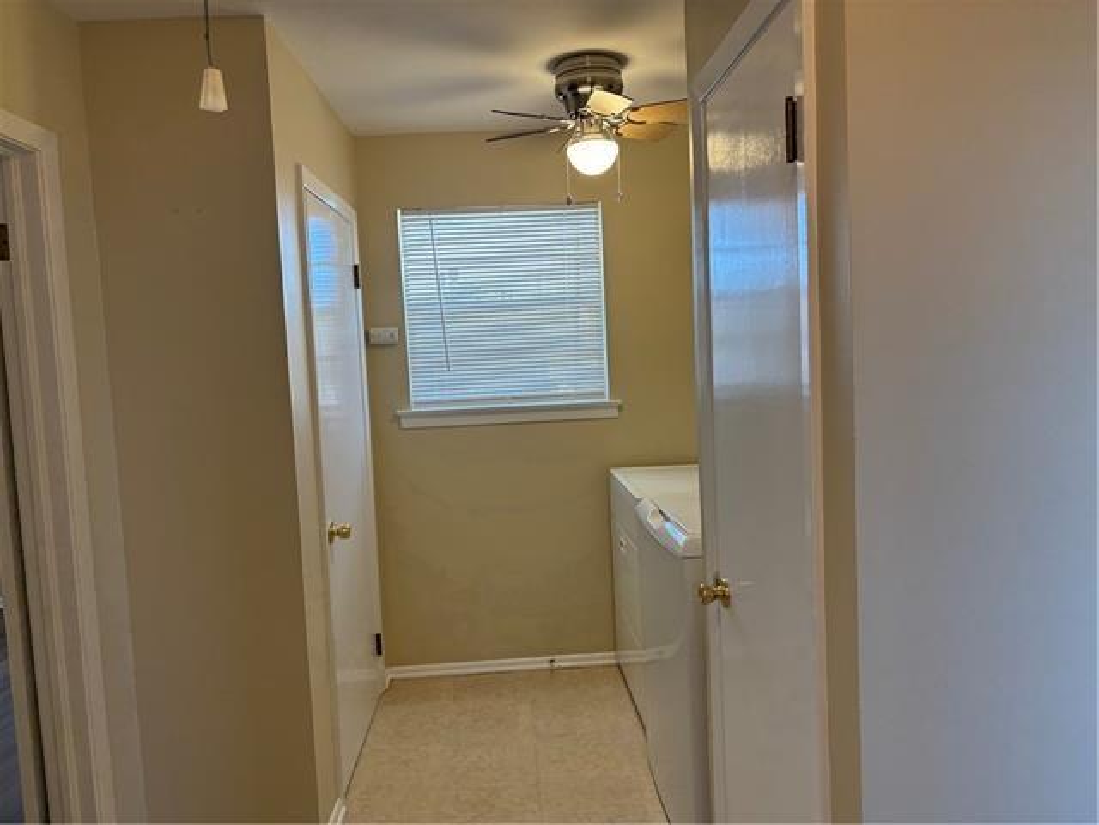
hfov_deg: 67.3
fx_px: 825
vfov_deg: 53.1
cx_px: 550
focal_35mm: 26
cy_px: 412
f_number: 1.6
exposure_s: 1/120
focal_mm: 5.96
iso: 125
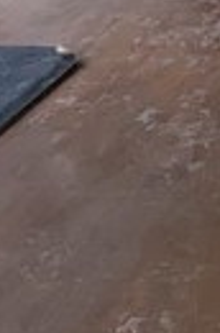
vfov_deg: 16.1
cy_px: -190
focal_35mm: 115
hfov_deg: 10.4
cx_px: 510
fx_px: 1060
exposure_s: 1/24
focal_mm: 1.83
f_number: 2.2
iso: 208
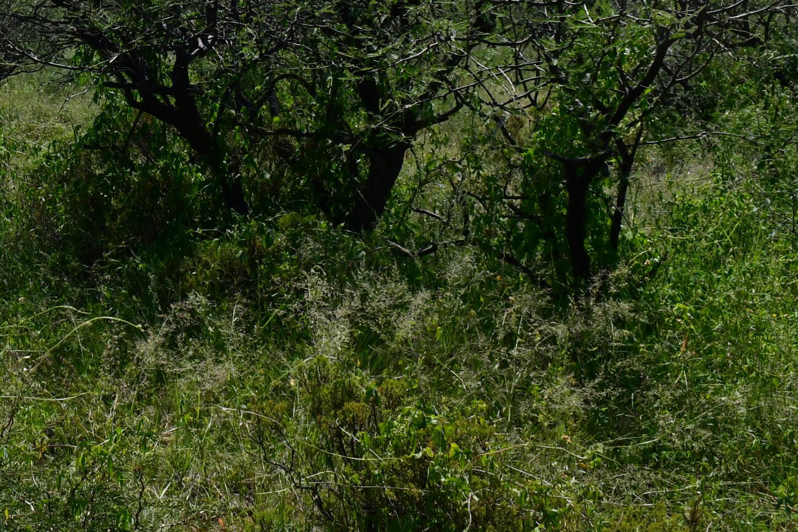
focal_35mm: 84
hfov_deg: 23.4
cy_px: -34
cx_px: 35
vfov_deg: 15.9
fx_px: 1862
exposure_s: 1/1250
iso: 800
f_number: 13
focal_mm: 24
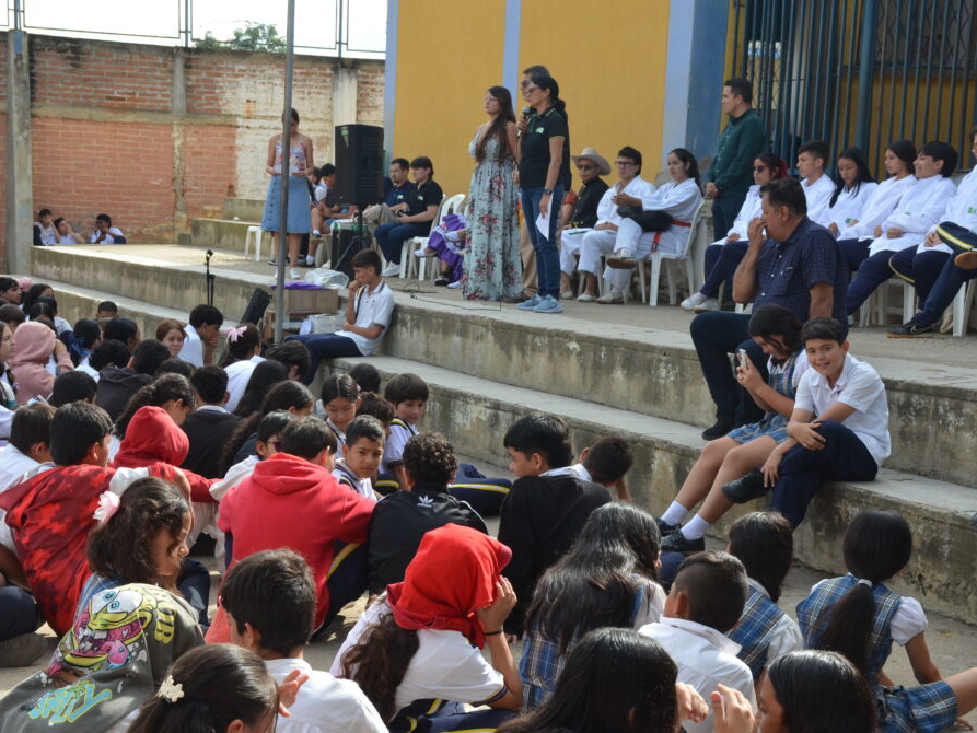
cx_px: 444
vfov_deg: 22.3
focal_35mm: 66
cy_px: 370
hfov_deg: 29.4
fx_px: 1863
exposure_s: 1/320
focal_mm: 40
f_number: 9
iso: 400
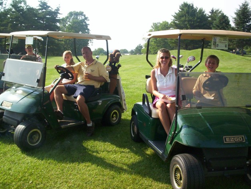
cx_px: 128
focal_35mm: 39
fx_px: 283
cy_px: 94
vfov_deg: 37.0
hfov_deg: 47.8
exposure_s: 1/348
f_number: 4.5
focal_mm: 4.99
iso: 100
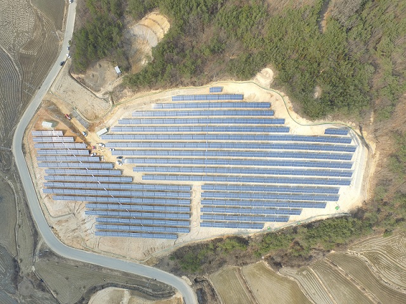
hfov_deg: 81.7
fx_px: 235
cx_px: 203
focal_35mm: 20
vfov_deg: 66.0
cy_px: 152
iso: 100
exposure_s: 1/336
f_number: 2.8
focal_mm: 3.61
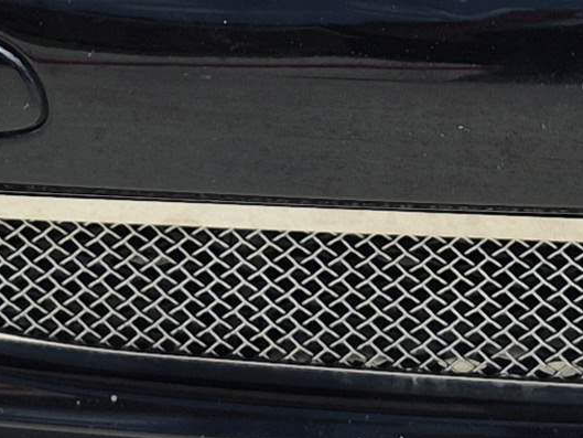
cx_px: 471
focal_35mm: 174
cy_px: -463
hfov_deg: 11.3
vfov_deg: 8.1
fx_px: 2931
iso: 25
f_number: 1.8
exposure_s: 1/2736
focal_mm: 5.4
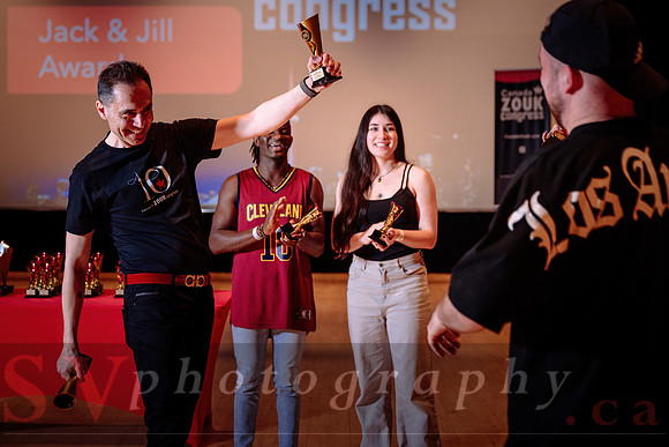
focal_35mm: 57
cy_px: 200
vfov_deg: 23.6
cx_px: 300
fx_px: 1067
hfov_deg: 34.8
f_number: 3.2
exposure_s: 1/125
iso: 1000
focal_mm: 52
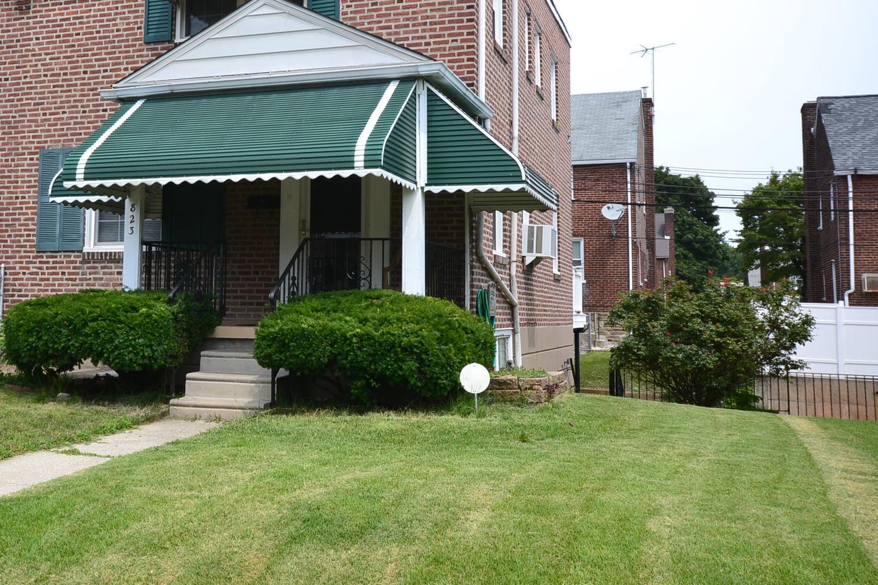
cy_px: 194
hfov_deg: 45.7
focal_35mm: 42
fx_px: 1024
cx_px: 294
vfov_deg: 31.6
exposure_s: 1/320
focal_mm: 20
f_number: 10
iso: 400
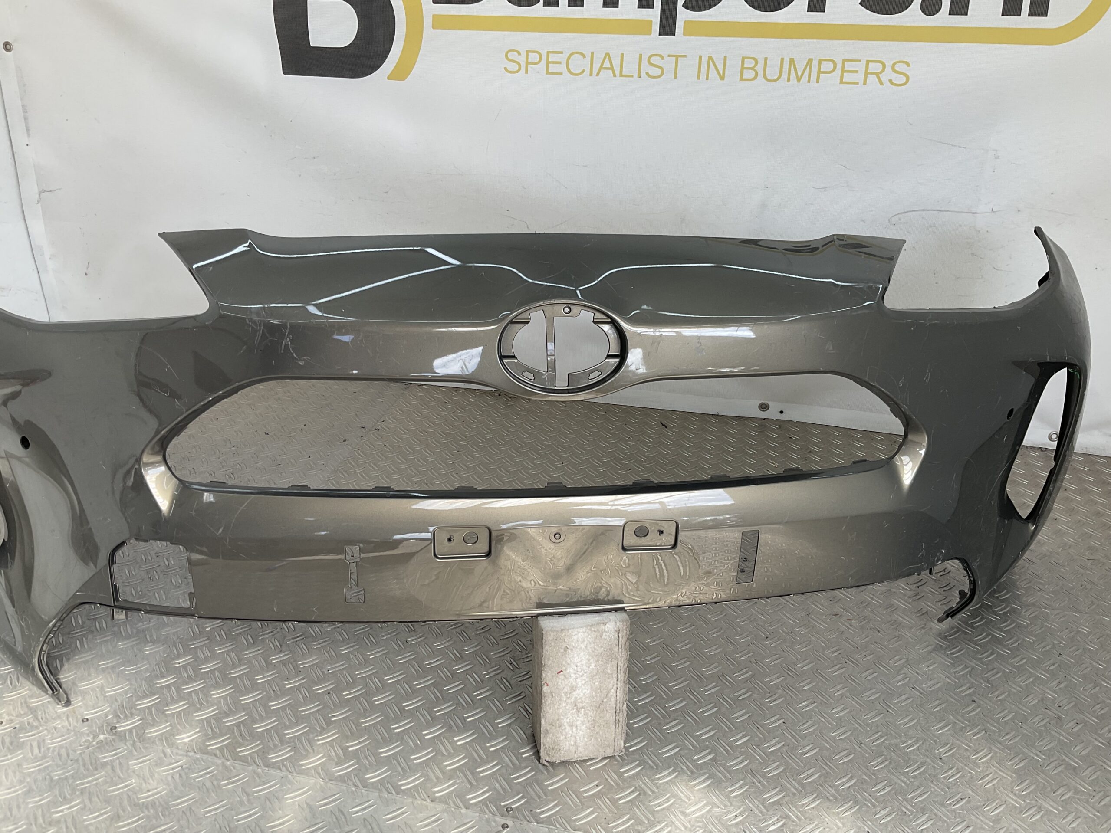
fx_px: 931
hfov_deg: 61.7
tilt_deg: -27.3
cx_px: 556
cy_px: 416
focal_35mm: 29
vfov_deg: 48.2
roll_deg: -2.9
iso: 16
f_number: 1.8
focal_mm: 3
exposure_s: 1/310
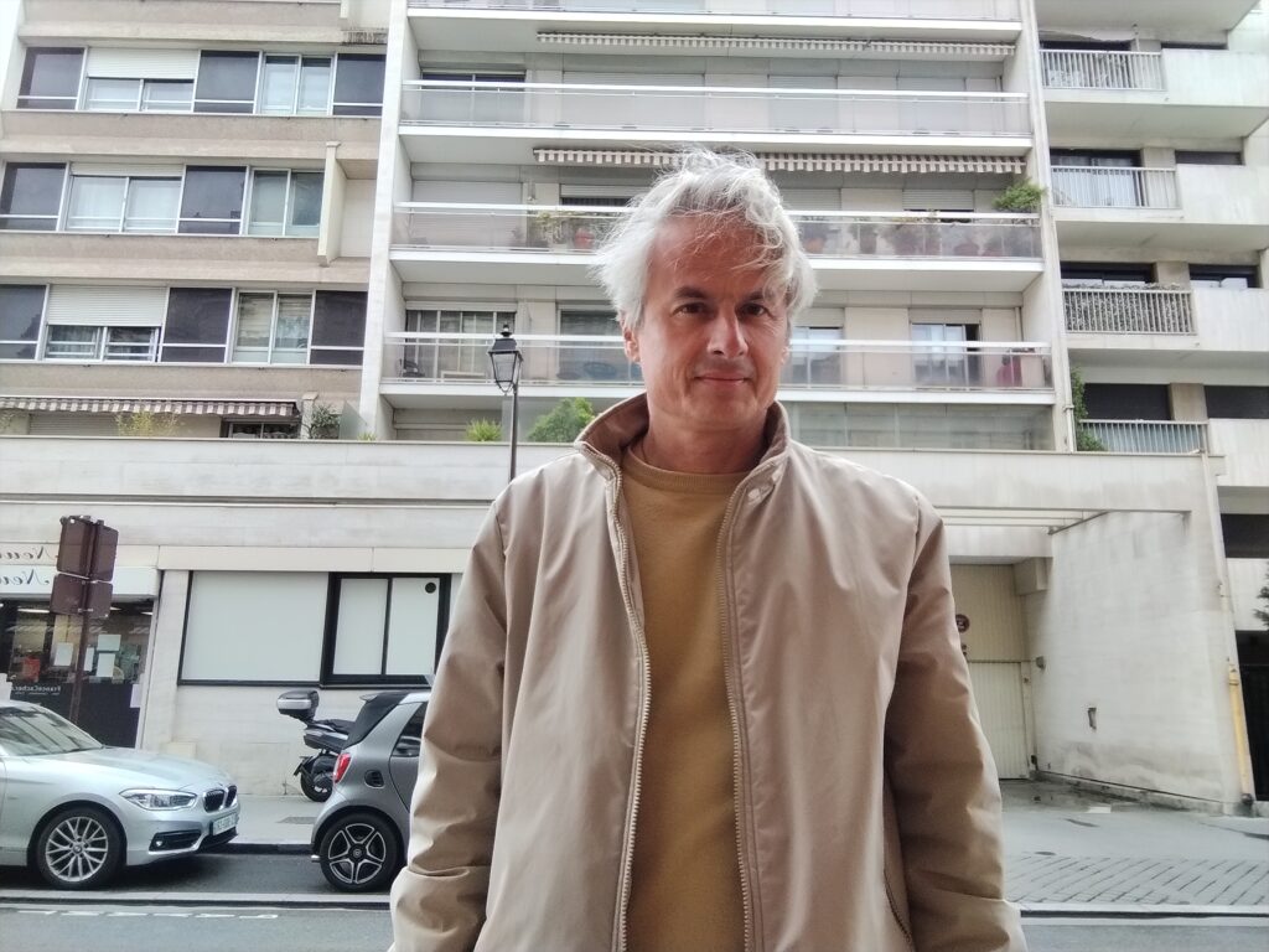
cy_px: 476
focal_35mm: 26
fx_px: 953
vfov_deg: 53.1
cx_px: 634
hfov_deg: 67.3
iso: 100
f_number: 2.2
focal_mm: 2.2
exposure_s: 1/264
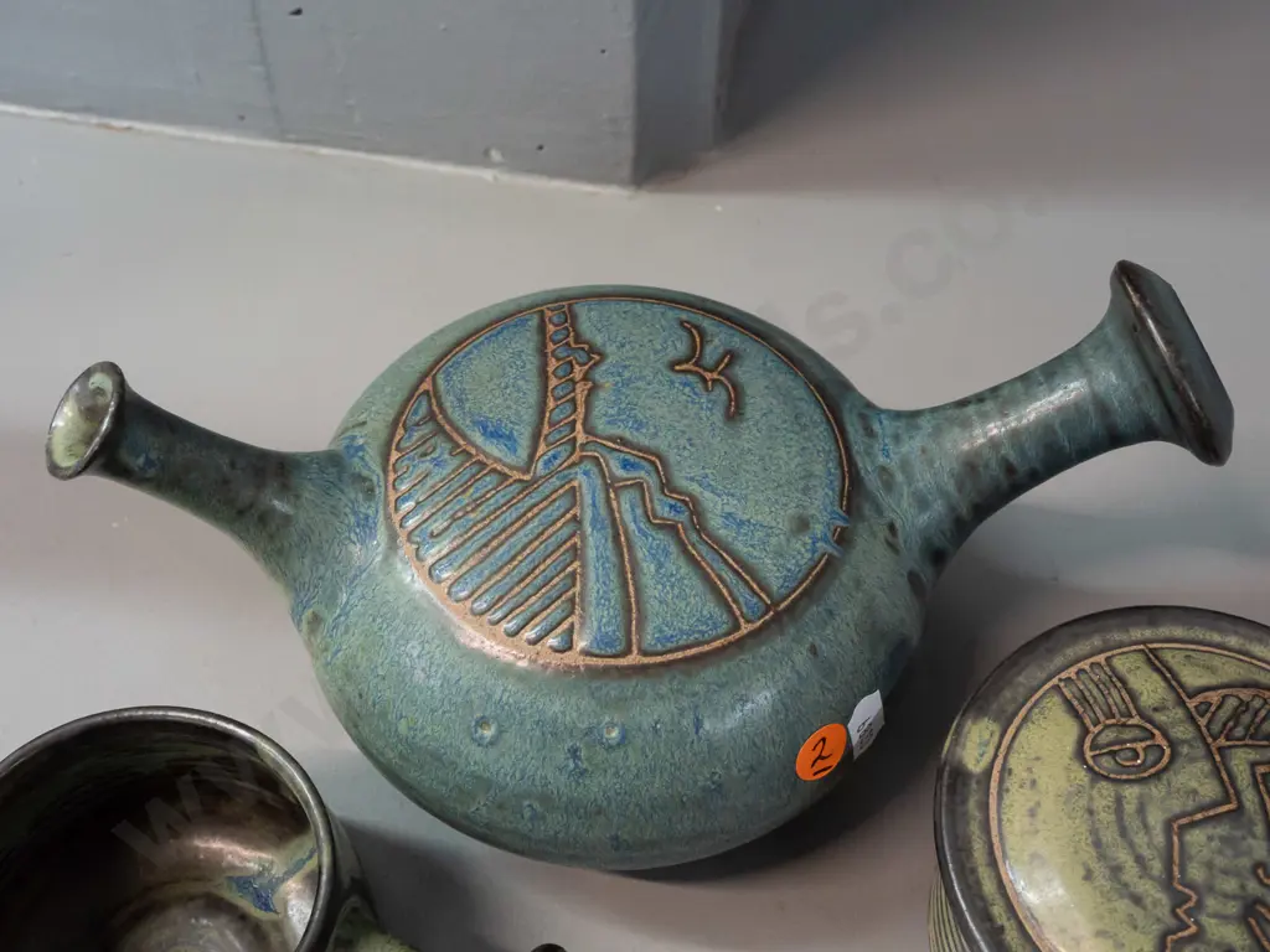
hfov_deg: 44.8
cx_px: 635
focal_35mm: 42
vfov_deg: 34.3
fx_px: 1541
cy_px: 476
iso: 3200
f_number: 6.3
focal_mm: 21
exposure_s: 1/80
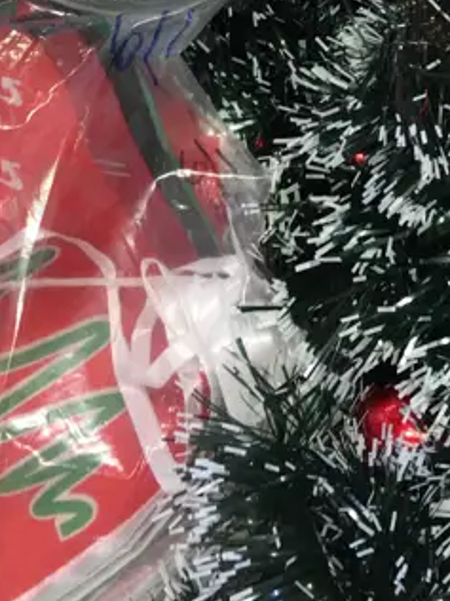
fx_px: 1629
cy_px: -234
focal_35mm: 94
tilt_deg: -62.8
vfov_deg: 18.9
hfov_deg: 15.6
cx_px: 382
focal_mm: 4.15
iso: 32
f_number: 2.2
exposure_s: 1/17
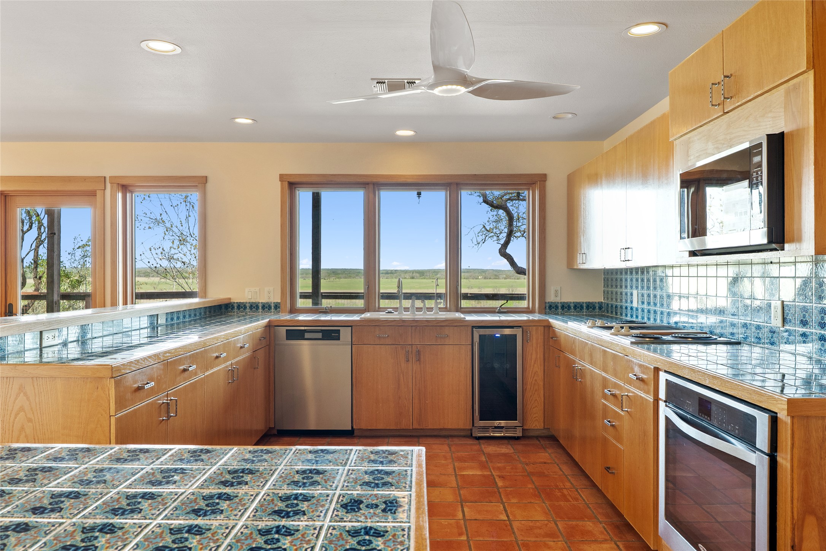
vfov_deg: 53.1
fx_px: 551
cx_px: 413
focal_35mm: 24
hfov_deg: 73.7
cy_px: 276
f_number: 8
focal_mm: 16
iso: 200
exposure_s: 1/1.67
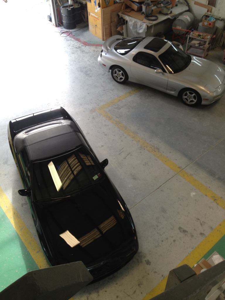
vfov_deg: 52.6
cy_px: 150
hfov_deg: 40.7
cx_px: 112
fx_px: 303
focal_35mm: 35
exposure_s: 1/60
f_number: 2.4
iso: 64
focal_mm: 4.3
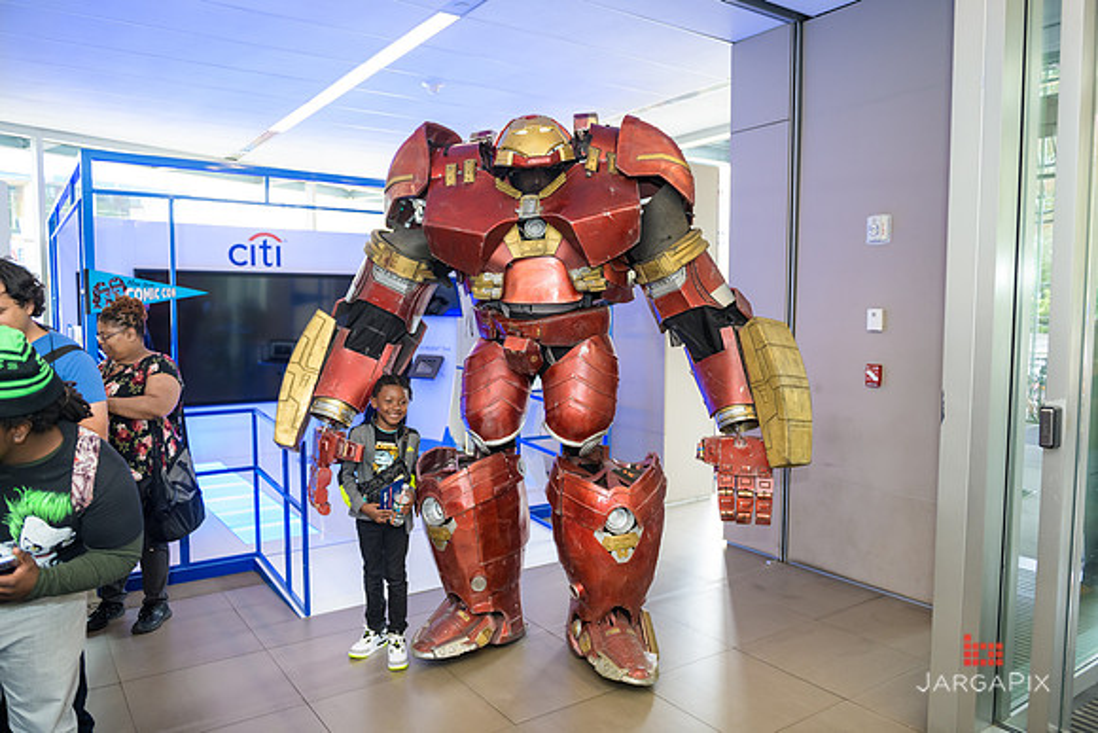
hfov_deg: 69.4
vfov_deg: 49.6
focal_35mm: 26
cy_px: 366
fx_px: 793
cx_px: 549
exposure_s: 1/125
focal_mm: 26
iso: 800
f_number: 3.2
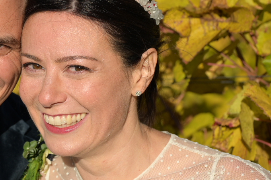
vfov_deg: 11.5
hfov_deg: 16.9
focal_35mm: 119
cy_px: 33
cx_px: 11
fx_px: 896
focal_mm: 50
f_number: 4
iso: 125
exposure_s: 1/1600
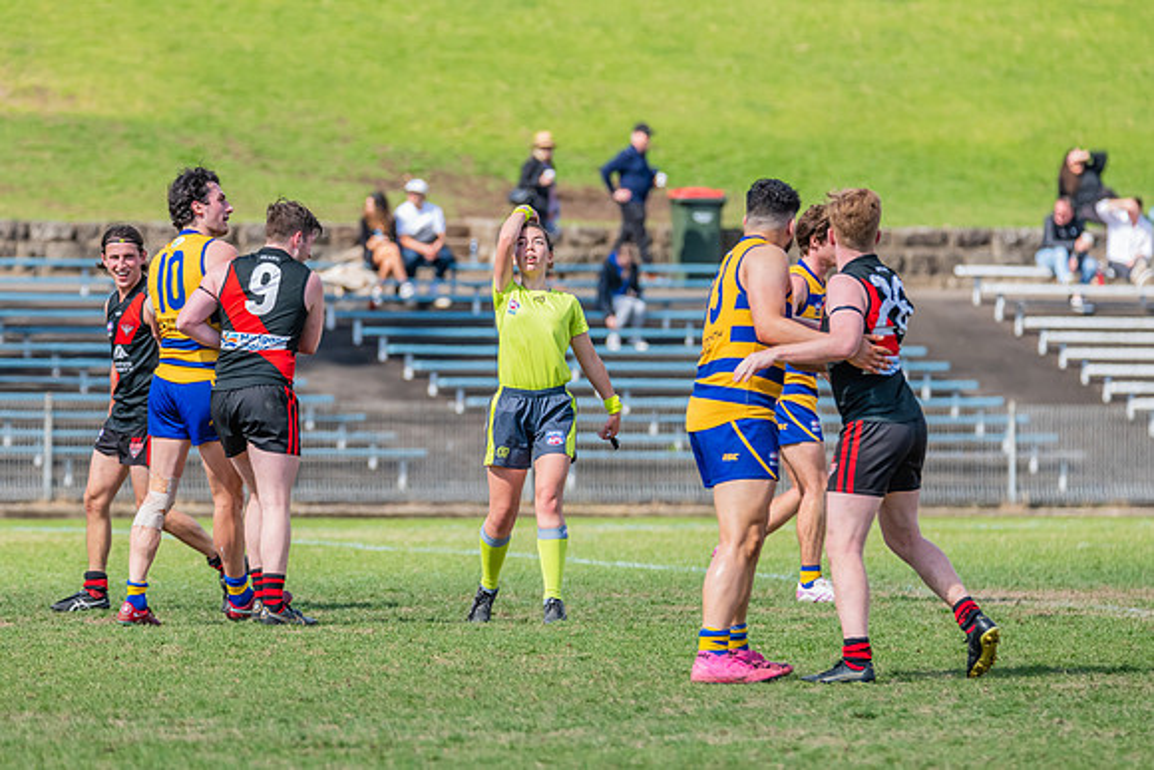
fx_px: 12705
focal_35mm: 396
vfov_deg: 3.5
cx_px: 573
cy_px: 344
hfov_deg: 5.2
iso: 800
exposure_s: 1/1600
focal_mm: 350
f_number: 7.1
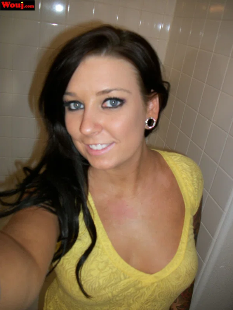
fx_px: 287
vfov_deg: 56.8
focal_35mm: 32
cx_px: 116
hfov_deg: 44.2
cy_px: 155
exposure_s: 1/30
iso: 80
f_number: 2.9
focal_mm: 5.7
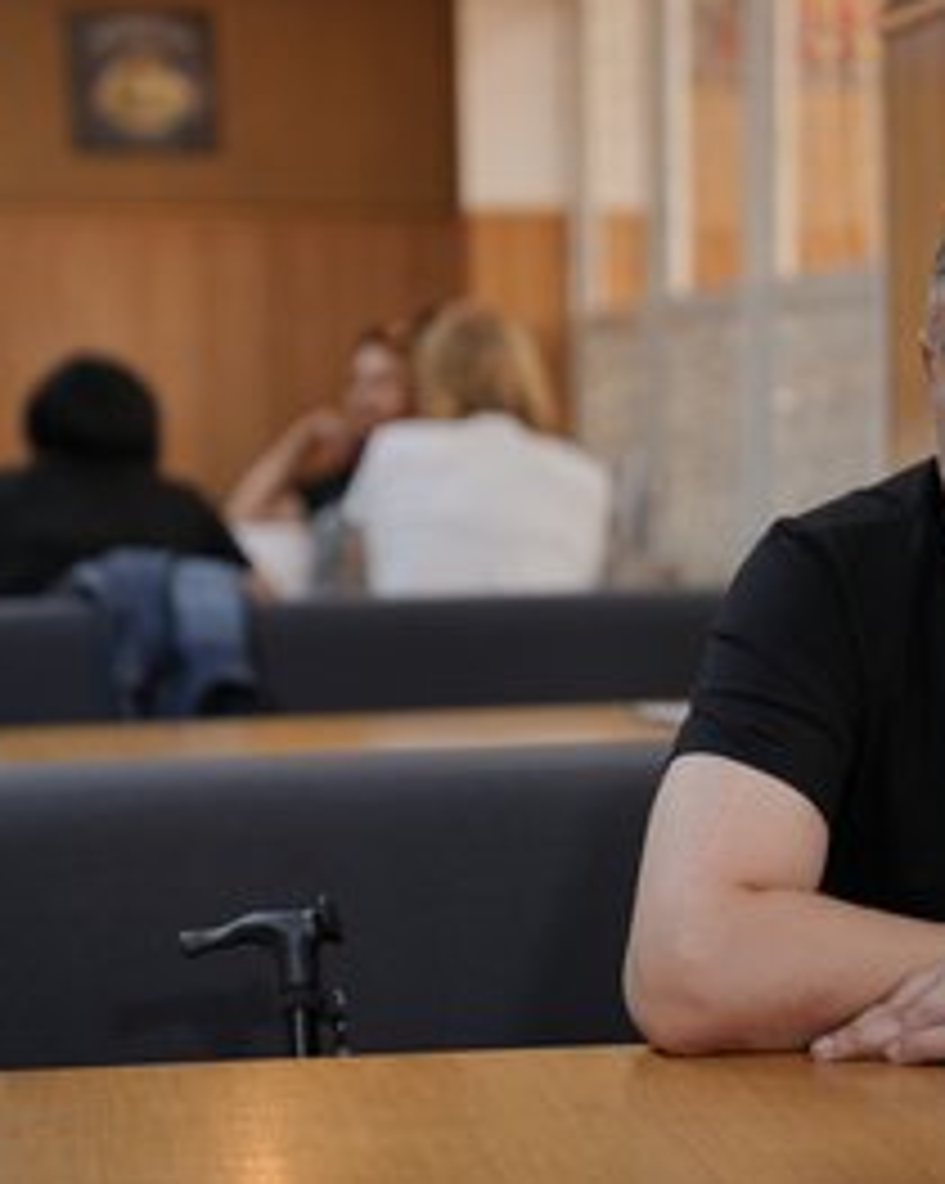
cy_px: 587
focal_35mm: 100
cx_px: 756
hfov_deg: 15.3
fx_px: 3500
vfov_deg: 19.2
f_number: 2.8
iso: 320
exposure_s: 1/80
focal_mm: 70
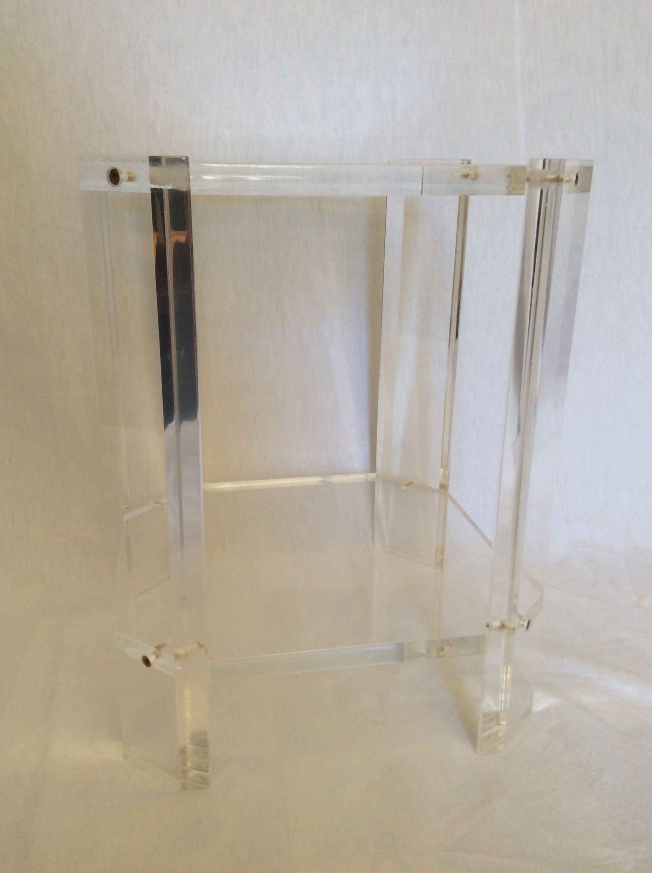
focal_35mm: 32
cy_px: 436
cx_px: 326
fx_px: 806
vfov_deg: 56.9
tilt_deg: -18.1
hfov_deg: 44.1
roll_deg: +0.6
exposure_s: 1/50
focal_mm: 3.3
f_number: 2.4
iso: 50
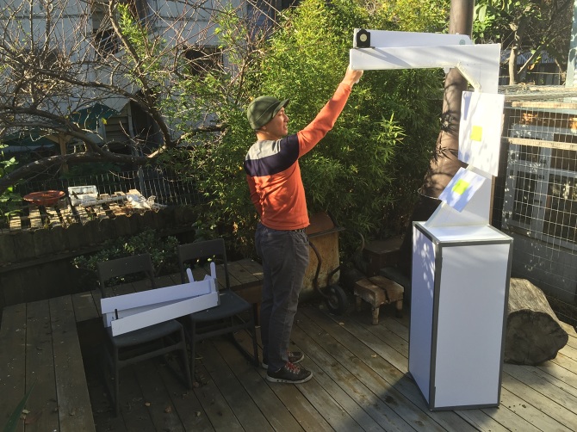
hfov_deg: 61.7
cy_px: 216
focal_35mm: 29
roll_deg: +0.4
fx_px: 483
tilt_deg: -14.8
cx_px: 288
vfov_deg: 48.2
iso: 32
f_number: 2.2
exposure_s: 1/482
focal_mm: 4.15
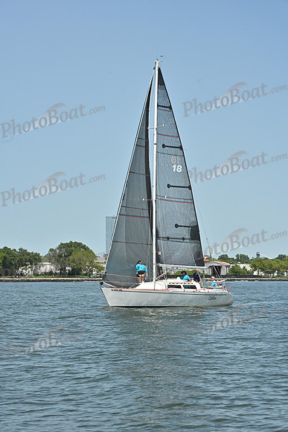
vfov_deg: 20.8
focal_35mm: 98
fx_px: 1175
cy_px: 216
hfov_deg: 14.0
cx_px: 144
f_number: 10
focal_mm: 98
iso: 320
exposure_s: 1/1000
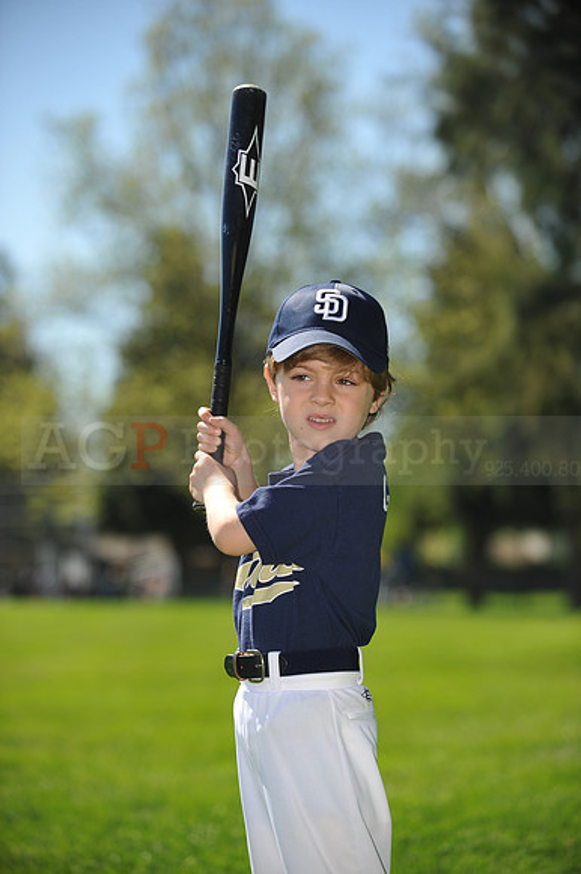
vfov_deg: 18.3
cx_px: 290
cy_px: 437
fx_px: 2714
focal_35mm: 112
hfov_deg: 12.2
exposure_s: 1/1600
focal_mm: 112
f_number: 4
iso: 200
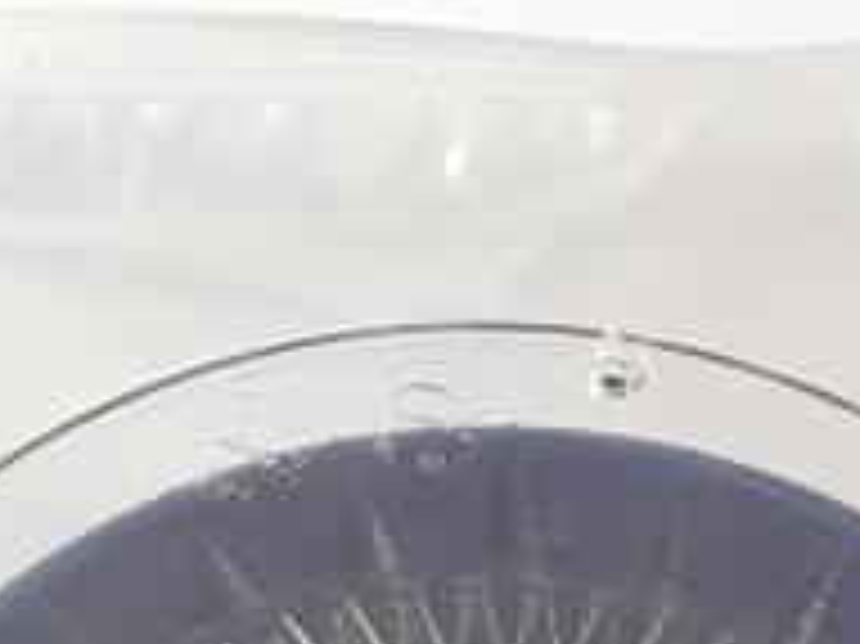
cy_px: 1202
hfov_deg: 18.0
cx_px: 554
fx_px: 2706
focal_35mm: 109
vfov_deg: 12.3
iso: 125
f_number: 1.7
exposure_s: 1/50
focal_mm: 4.2
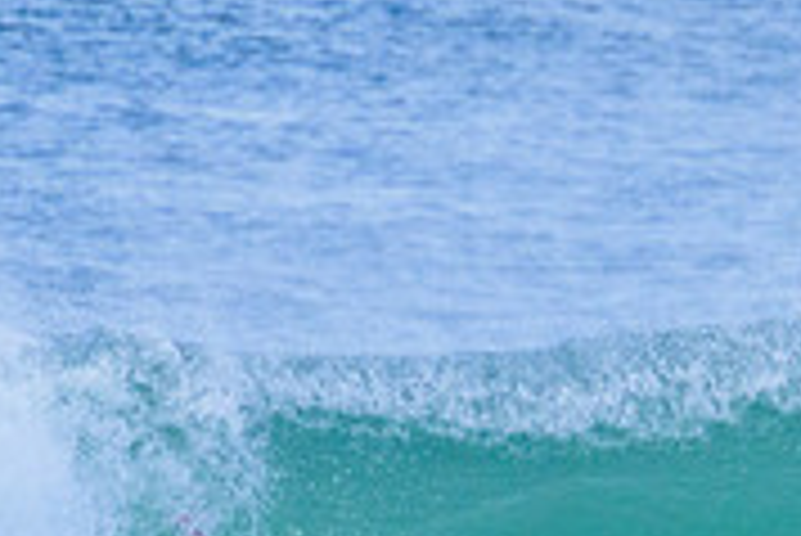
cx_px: 540
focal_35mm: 2607
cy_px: 651
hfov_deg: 0.8
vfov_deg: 0.5
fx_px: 58051
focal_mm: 800
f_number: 11
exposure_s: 1/2000
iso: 3600
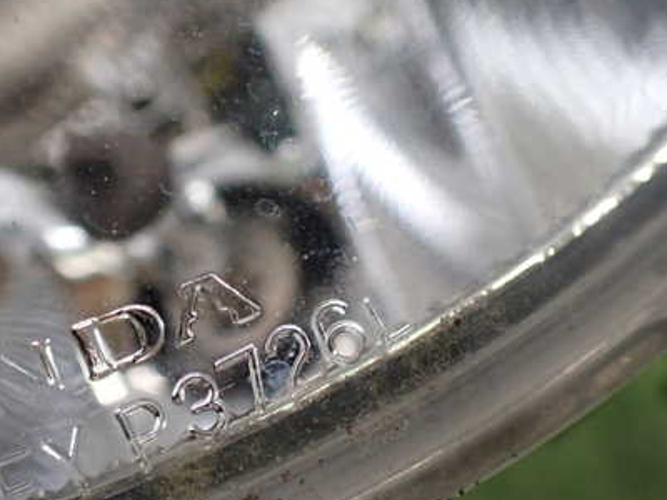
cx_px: 258
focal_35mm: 45
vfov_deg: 32.0
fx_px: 867
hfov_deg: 41.8
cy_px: 325
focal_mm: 5.4
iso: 640
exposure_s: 1/125
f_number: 2.3
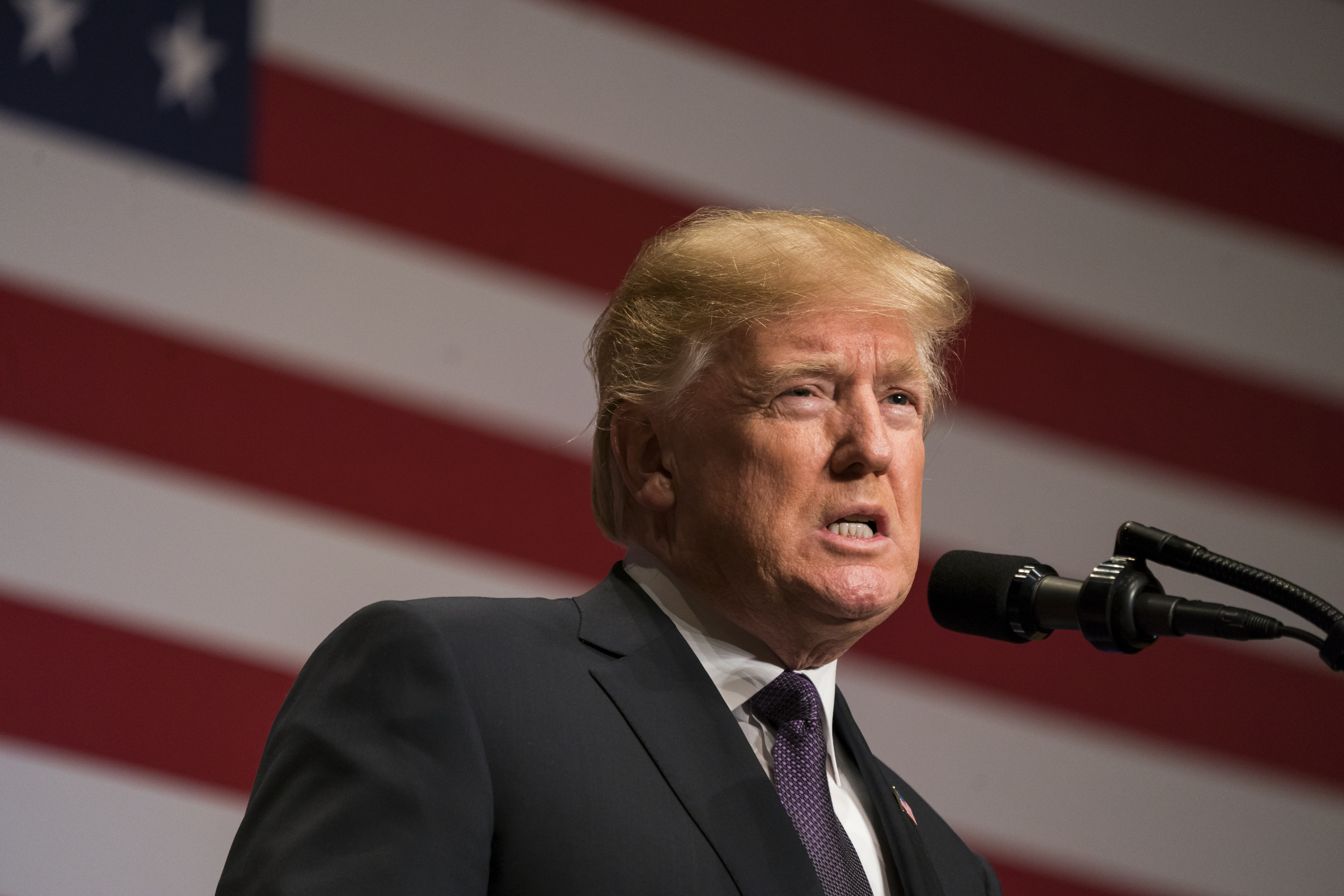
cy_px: 448
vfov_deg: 3.4
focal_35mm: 400
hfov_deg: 5.2
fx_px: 14932
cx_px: 672
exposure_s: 1/200
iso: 1600
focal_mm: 400
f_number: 5.6
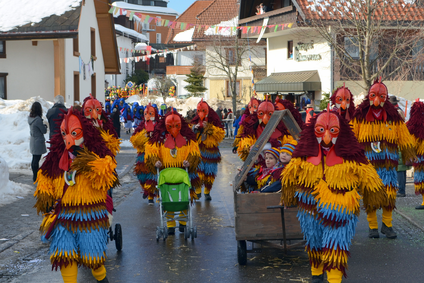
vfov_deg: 22.7
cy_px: 142
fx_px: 707
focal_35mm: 60
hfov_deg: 33.4
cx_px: 212
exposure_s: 1/200
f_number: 9
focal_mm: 40
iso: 100
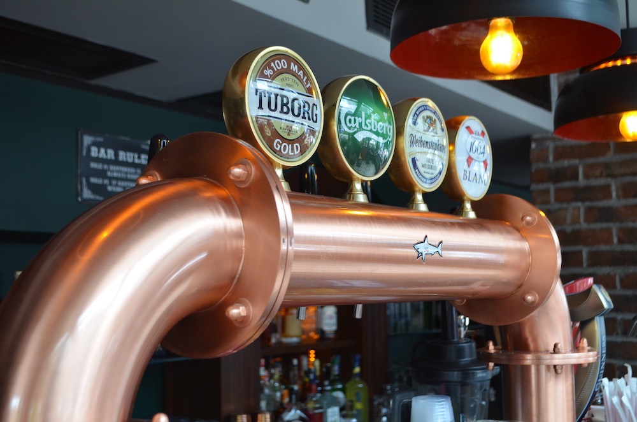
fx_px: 794
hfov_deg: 43.7
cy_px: 211
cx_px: 318
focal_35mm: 45
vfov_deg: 29.7
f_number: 4.5
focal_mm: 30
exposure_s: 1/50
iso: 400
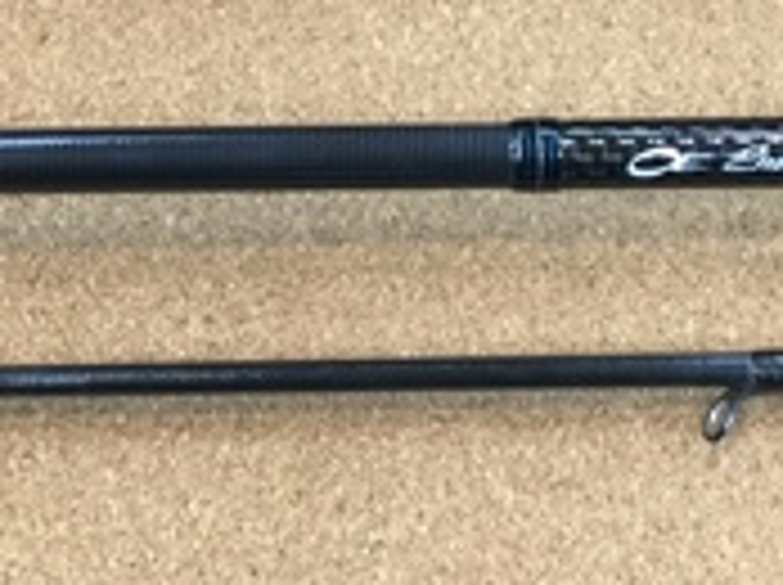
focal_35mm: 107
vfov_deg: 13.7
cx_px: 306
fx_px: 2417
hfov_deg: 18.4
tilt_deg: -83.1
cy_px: 45
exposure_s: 1/30
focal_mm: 3.3
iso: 64
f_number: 2.4
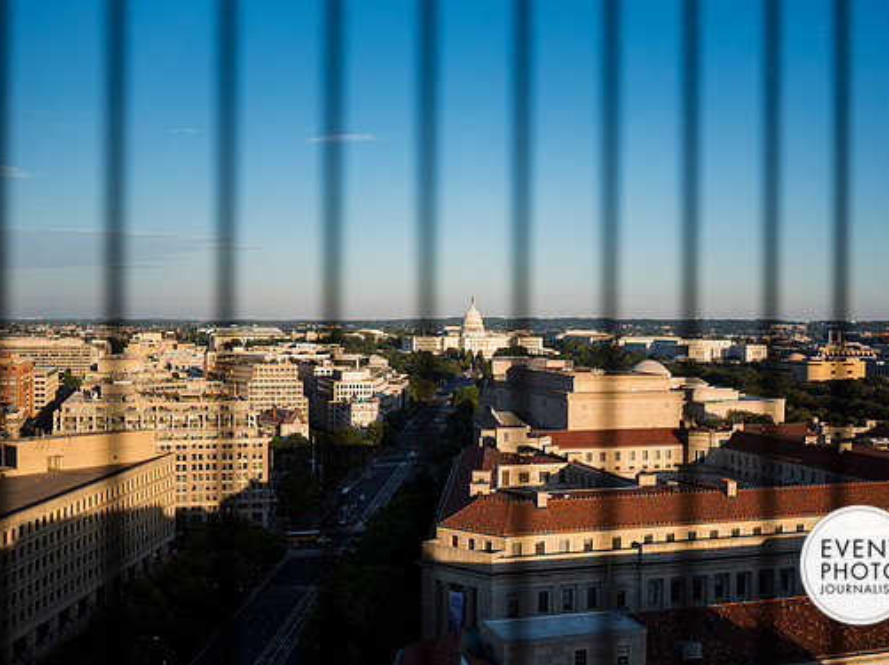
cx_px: 465
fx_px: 1001
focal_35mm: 39
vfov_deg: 36.8
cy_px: 340
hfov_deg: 47.9
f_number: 4.5
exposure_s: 1/2000
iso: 400
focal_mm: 35
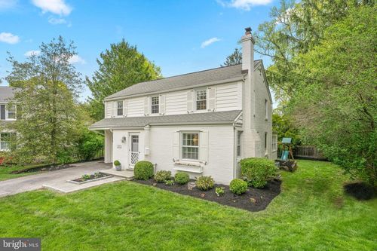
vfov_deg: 65.9
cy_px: 126
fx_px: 194
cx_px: 188
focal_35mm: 18
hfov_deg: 88.5
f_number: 7.1
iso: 400
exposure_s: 1/640
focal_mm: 18.5
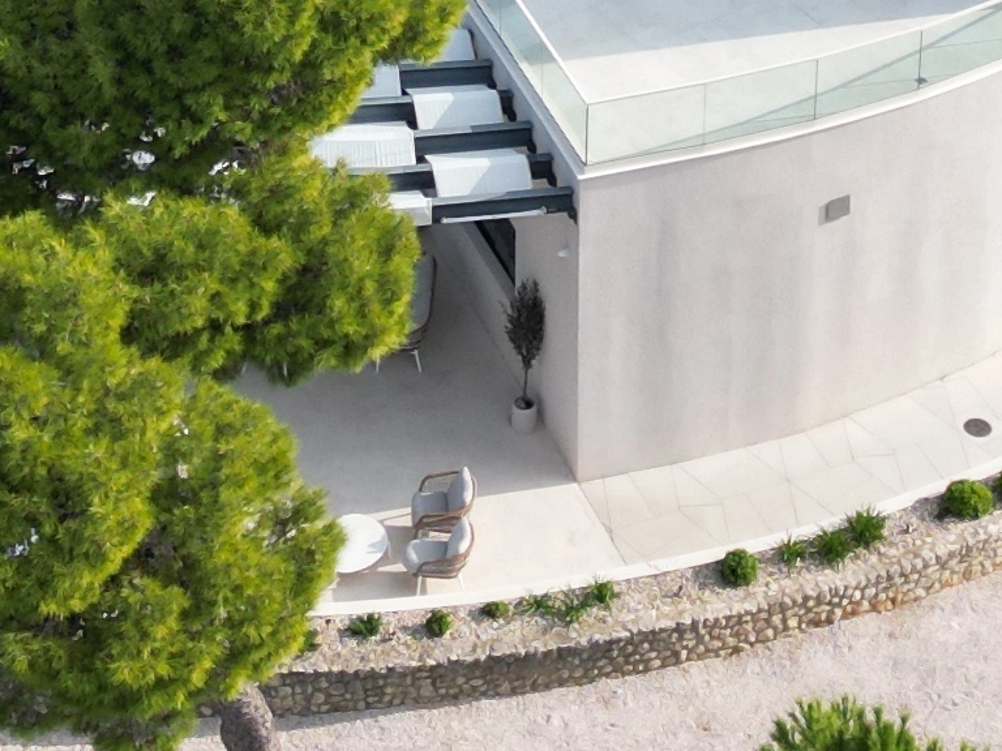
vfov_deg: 10.9
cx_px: 410
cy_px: -675
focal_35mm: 126
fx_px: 3647
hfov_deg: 15.6
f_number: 1.7
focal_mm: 6.72
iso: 200
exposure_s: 1/2000
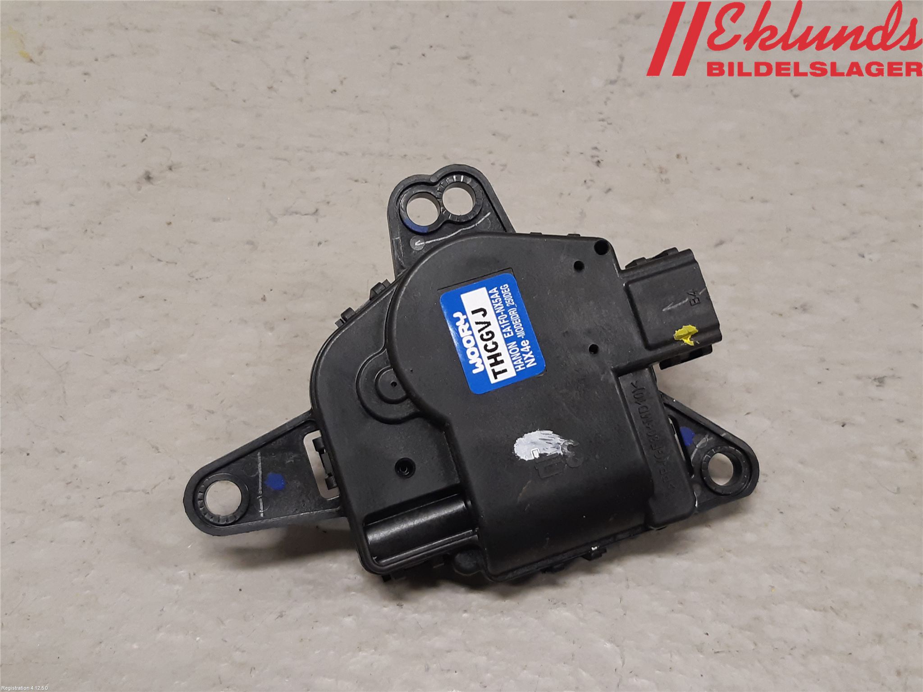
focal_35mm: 26
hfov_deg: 67.3
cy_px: 346
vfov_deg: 53.1
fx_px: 693
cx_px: 462
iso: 160
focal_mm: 3.93
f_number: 1.7
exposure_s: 1/50
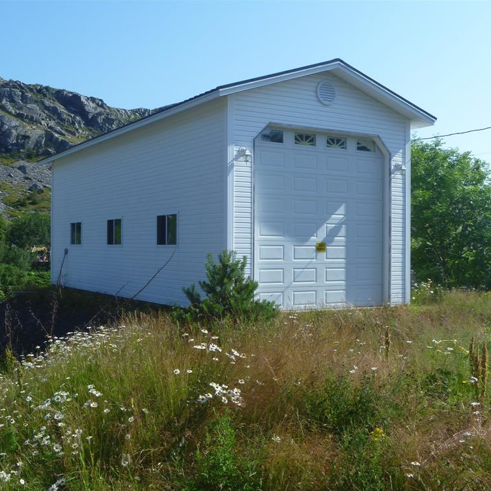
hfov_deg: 40.0
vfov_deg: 40.0
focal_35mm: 42
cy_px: 249
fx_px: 674
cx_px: 233
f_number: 5.6
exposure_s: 1/200
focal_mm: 6.3
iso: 80
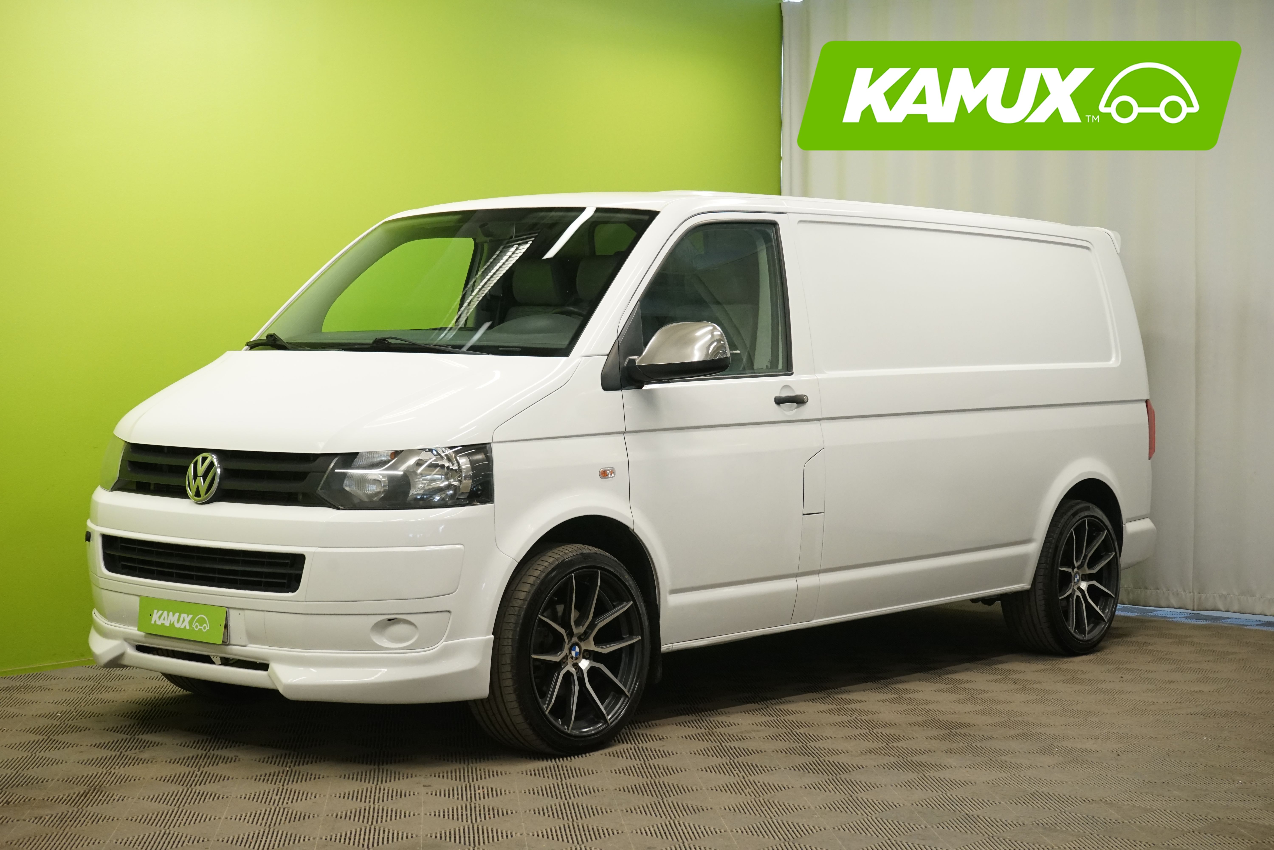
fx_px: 2159
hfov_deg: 32.9
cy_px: 425
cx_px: 637
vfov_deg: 22.3
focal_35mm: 61
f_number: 9
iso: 2000
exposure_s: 1/25
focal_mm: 61
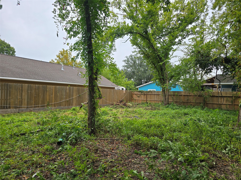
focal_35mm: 23
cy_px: 90
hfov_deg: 73.9
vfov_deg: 58.9
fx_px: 160
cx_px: 120
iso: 12
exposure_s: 1/293
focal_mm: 6.3
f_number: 1.7
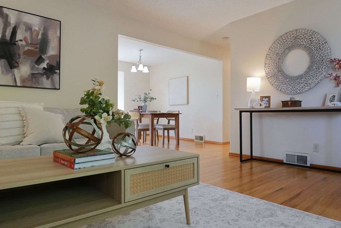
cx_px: 173
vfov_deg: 55.1
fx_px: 218
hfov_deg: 76.1
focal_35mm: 23
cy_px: 117
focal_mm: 12
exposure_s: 1/160
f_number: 4
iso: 1000
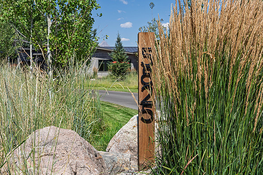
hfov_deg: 39.5
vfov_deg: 27.0
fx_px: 366
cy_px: 88
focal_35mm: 50
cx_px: 132
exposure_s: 1/640
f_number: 8
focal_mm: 49
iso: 200
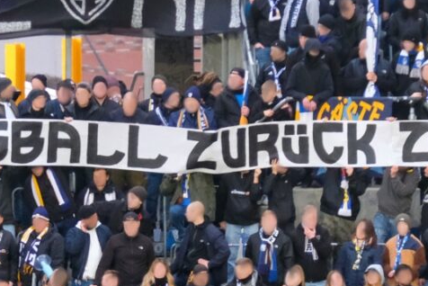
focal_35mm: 813
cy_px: 116
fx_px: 9671
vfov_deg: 1.7
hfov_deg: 2.5
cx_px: 147
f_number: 5.6
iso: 6400
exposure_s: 1/140
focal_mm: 161
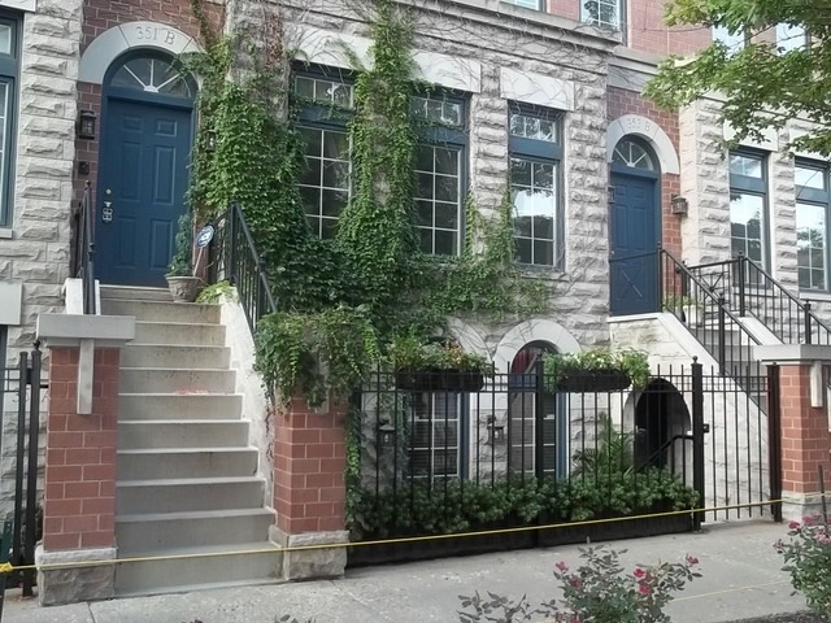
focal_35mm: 33
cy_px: 312
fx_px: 792
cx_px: 416
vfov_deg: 42.9
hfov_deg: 55.4
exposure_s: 1/80
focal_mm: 5.9
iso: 160
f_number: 3.3
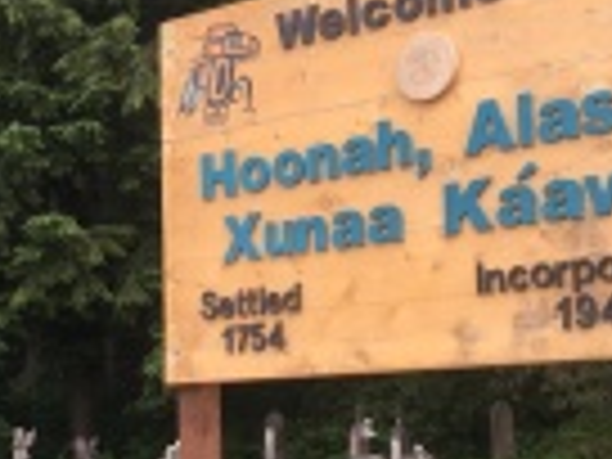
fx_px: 1379
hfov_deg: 25.0
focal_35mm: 78
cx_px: 292
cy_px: 310
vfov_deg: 18.8
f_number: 2.2
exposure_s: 1/574
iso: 25
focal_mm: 4.15
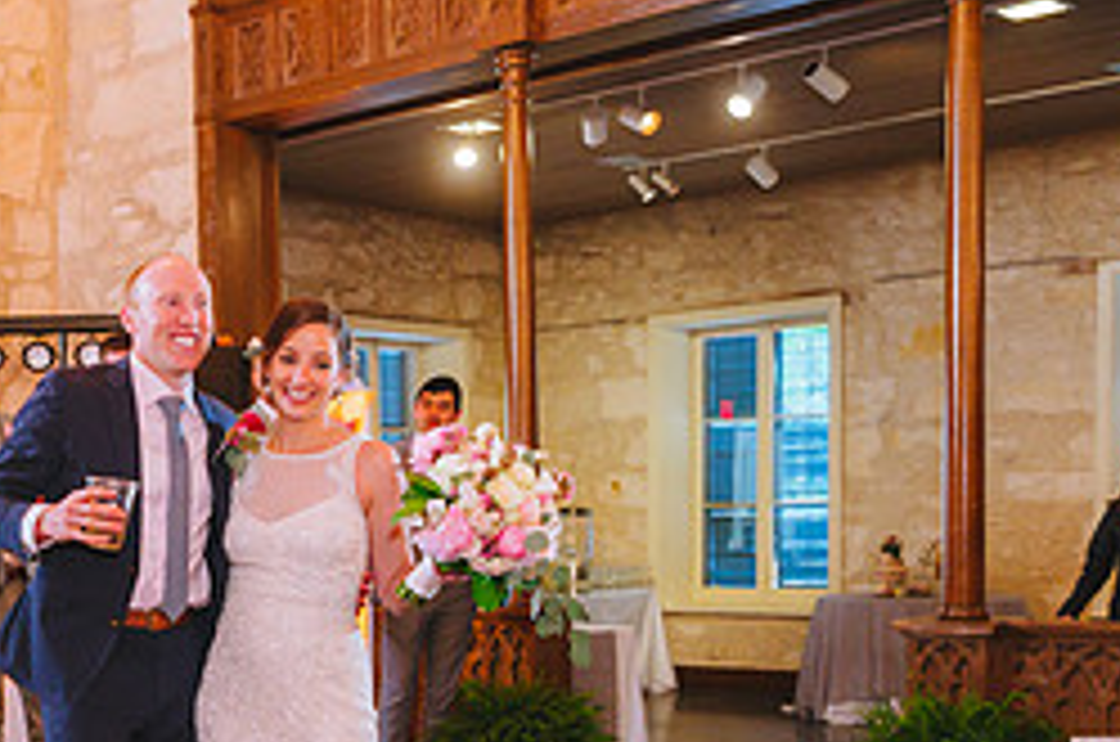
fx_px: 1739
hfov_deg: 34.1
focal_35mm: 56
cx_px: 153
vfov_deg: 23.6
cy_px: 643
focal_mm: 24
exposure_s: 1/80
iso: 1600
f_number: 2.8
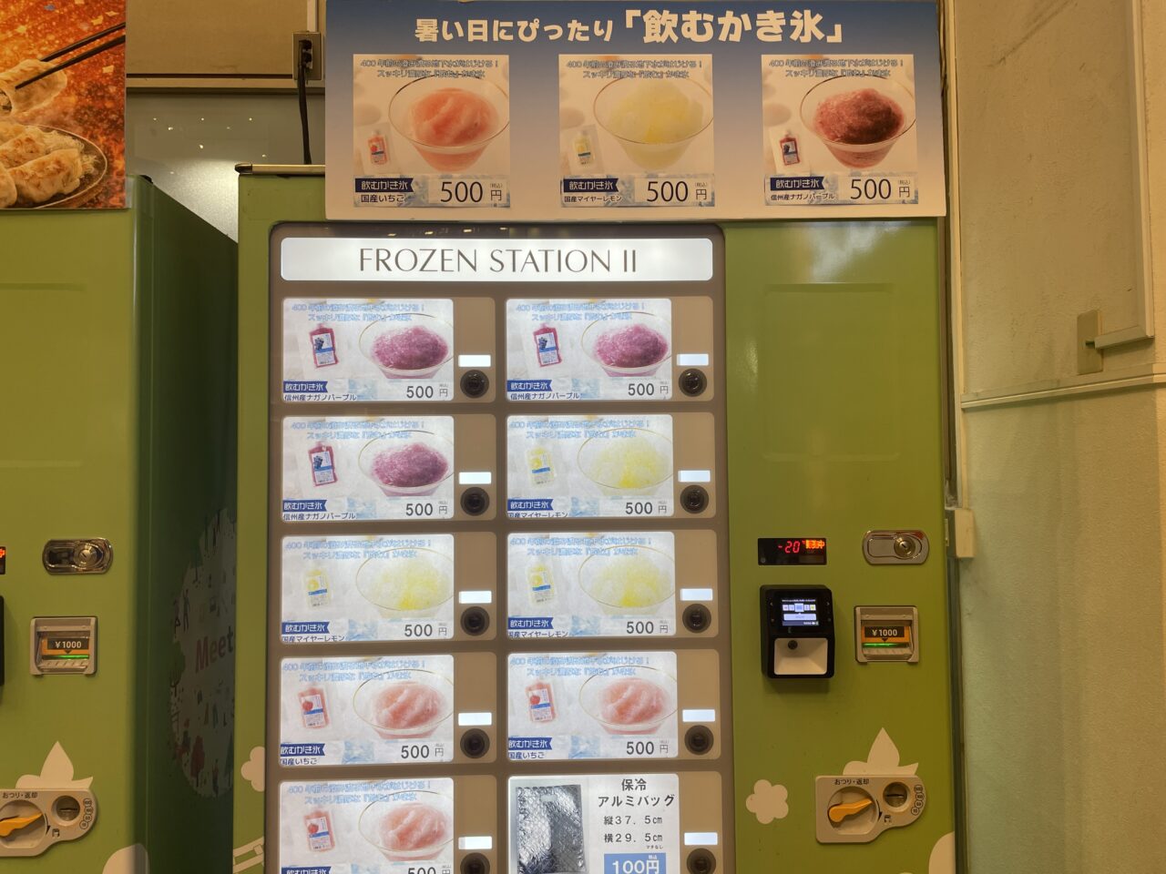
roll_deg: +0.6
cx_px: 583
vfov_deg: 53.1
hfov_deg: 67.3
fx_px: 876
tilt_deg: +1.6
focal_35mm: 26
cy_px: 437
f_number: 1.6
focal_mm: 4.2
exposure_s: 1/100
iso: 40
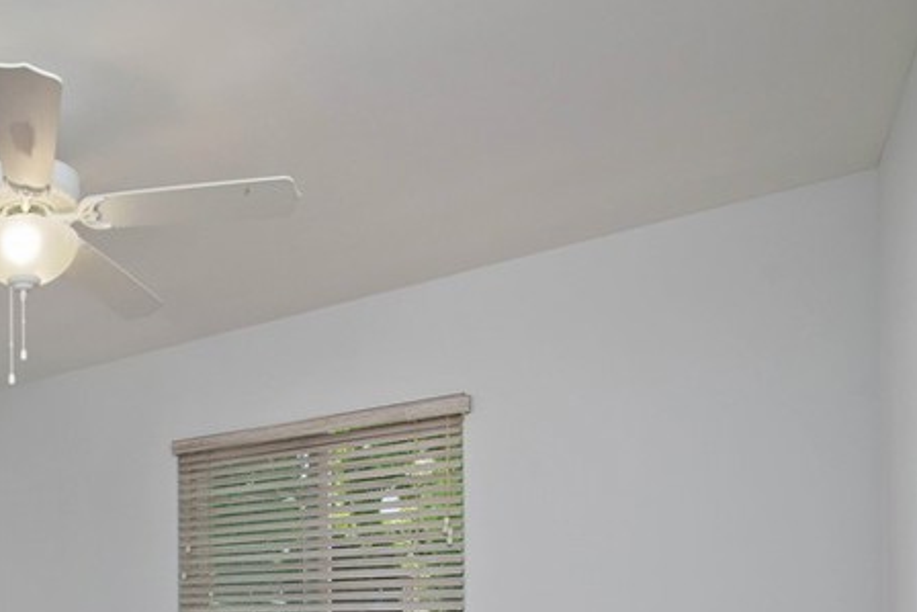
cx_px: -53
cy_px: 597
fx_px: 815
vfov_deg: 37.3
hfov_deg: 46.2
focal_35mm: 32
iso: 400
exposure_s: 1/500
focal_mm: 14
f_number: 5.6
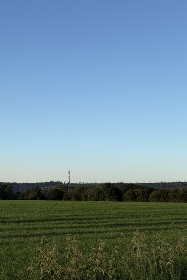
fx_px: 522
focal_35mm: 67
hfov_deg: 19.9
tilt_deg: +5.9
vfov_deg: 30.1
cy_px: 141
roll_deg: -1.3
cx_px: 12
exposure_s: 1/2415
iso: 64
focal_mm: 6.76
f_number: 1.78
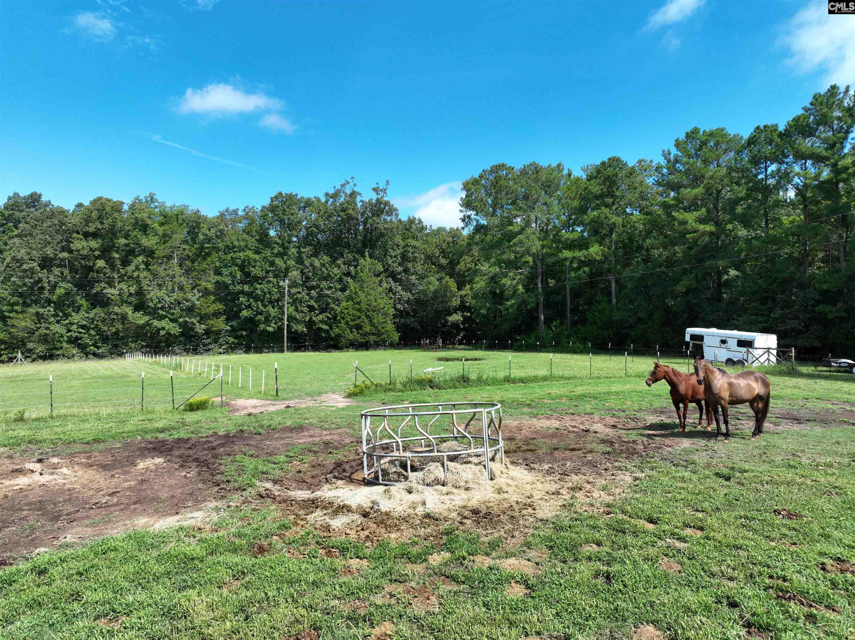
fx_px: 593
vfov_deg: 56.8
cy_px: 320
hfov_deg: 71.6
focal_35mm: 24
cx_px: 428
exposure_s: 1/1000
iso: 100
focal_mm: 12.29
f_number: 2.8
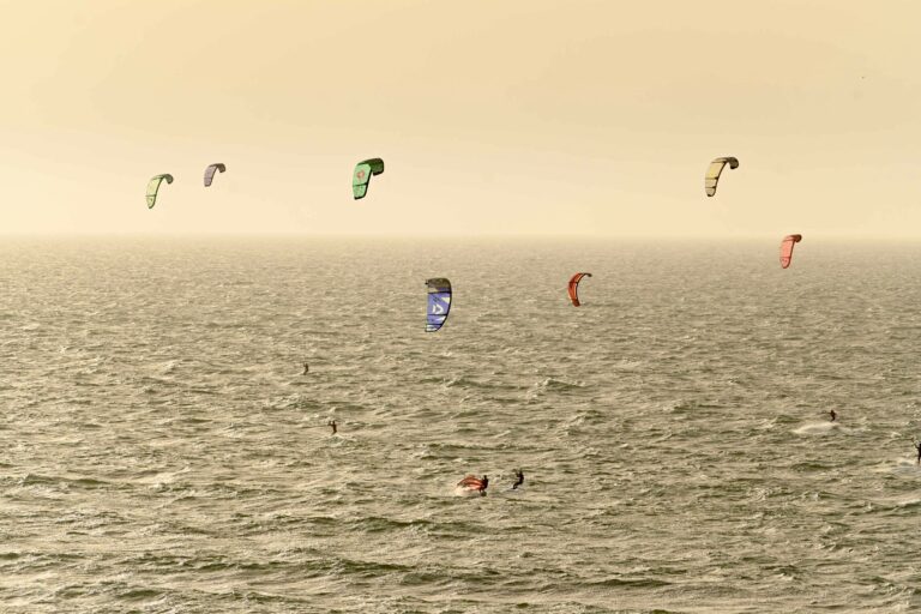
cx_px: 460
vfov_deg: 6.9
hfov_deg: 10.3
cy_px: 307
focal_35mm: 200
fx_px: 5116
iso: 200
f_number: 5.6
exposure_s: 1/2000
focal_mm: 200
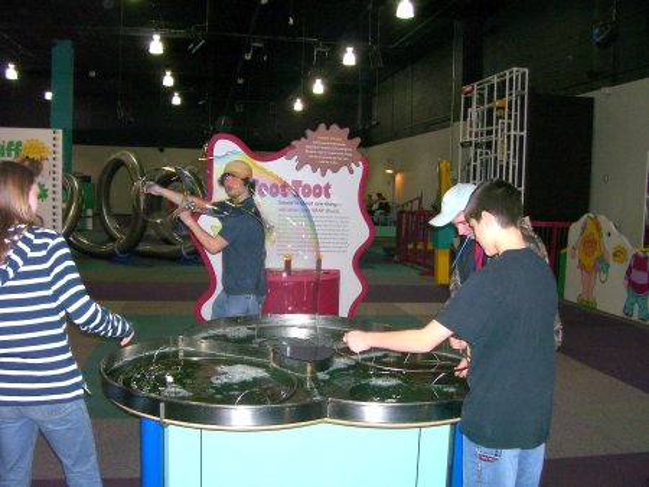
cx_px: 324
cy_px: 244
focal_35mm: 34
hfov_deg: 53.9
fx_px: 638
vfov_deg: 41.8
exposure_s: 1/60
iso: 80
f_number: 2.7
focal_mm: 5.6
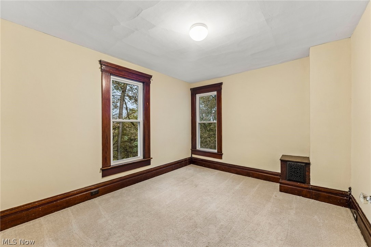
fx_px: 144
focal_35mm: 14
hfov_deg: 104.3
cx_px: 186
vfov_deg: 81.2
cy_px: 124
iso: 200
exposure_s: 1/8
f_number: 4.5
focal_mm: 14
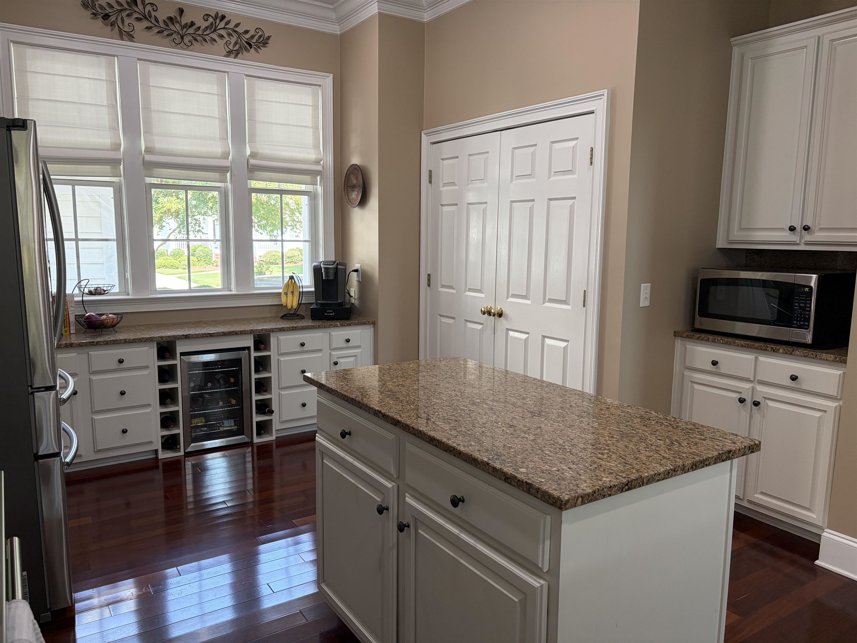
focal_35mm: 26
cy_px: 322
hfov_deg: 67.3
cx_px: 428
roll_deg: -0.4
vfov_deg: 53.1
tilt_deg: -7.8
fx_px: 644
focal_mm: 5.96
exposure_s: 1/120
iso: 160
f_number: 1.6
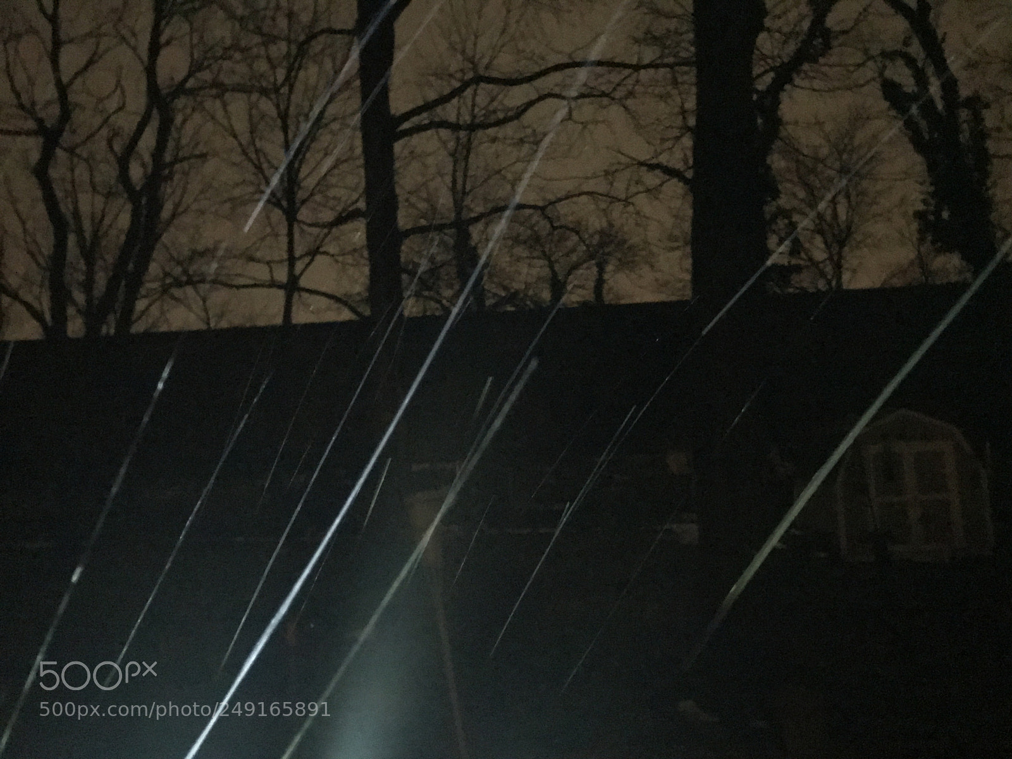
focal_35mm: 28
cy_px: 380
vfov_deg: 49.7
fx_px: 819
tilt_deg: +4.7
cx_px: 506
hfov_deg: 63.4
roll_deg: +2.9
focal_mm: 3.99
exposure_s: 1/4
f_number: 1.8
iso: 1600
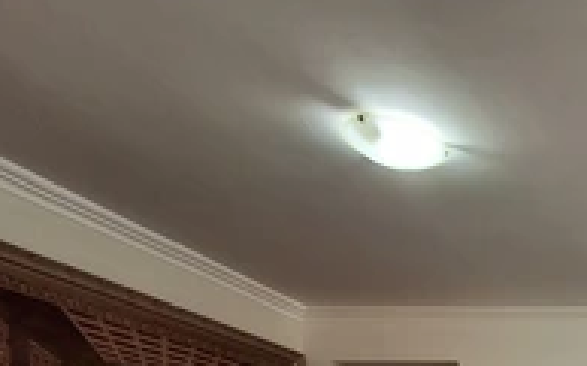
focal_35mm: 42
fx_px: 672
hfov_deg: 36.2
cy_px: 529
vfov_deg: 24.6
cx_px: 711
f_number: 2.2
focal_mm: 1.64
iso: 64
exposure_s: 1/40
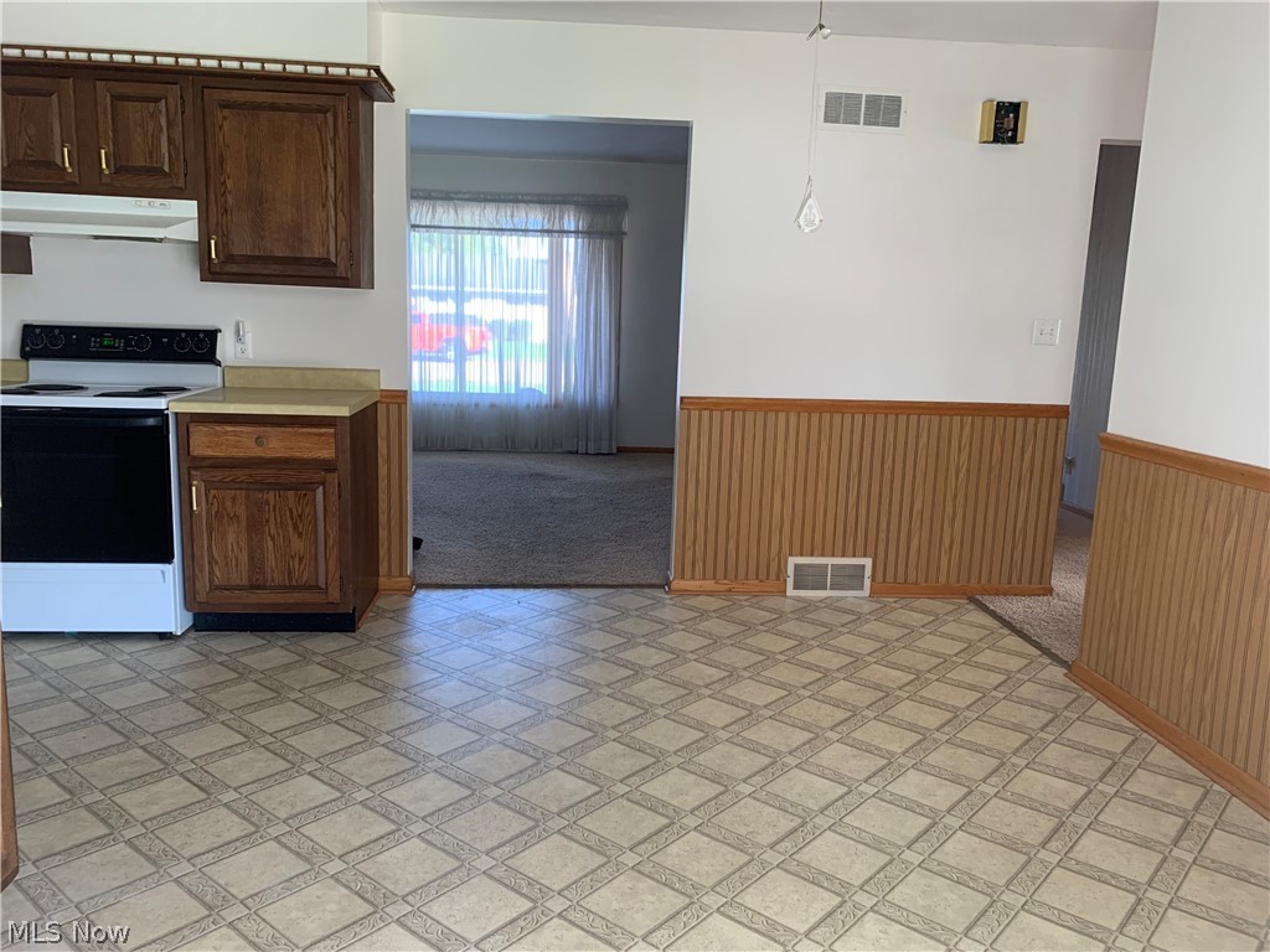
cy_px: 476
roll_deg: -2.6
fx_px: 954
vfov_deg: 53.1
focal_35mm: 26
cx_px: 635
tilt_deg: -7.7
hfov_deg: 67.3
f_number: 1.8
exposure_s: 1/86
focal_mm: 4.25
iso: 100
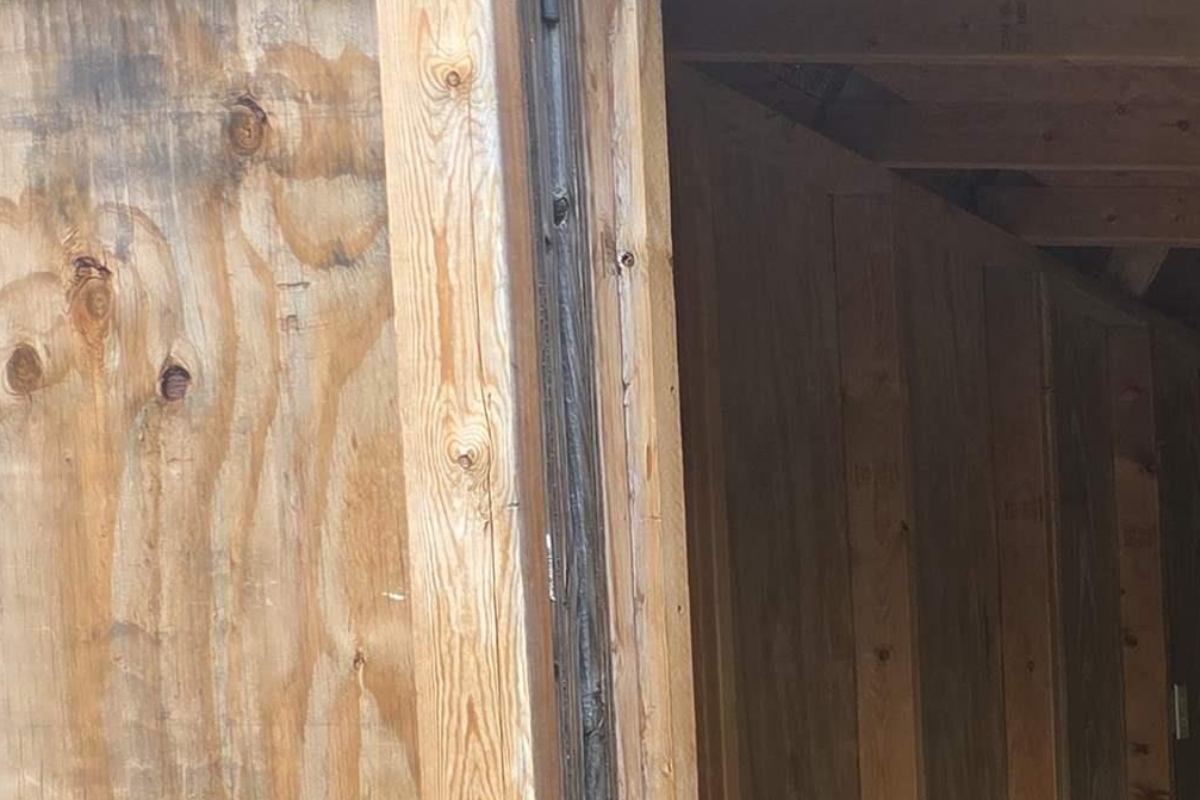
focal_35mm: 73
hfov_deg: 22.6
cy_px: 892
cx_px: 1807
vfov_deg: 18.0
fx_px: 2433
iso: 80
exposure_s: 1/590
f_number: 1.8
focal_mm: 5.4
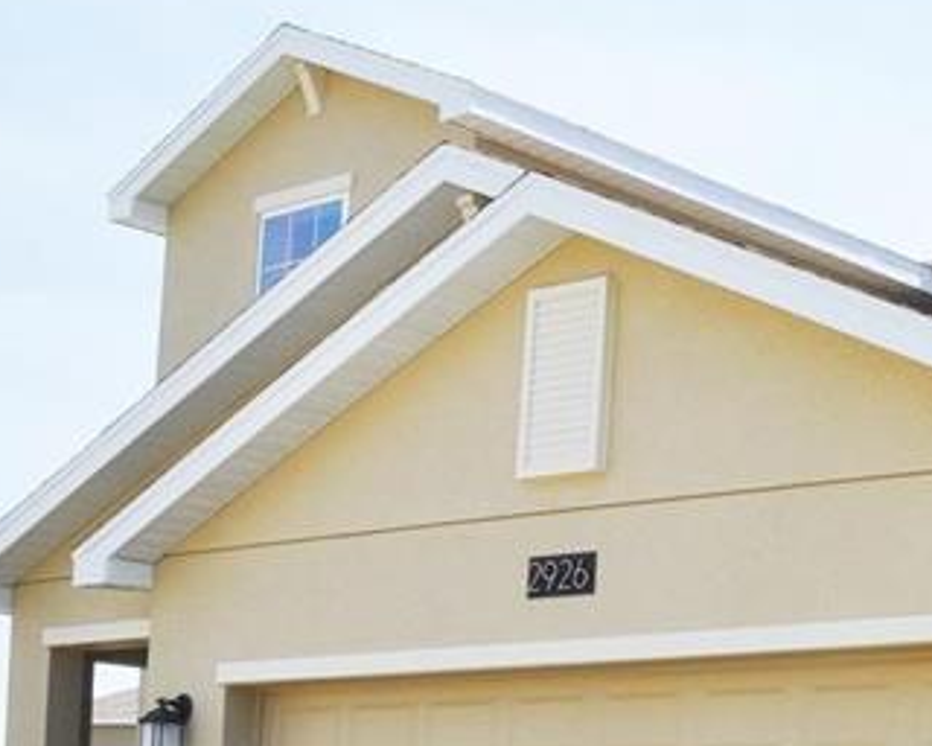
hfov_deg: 22.0
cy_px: 855
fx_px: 2234
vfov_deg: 18.1
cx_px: 1072
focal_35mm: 81
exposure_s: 1/160
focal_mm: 18
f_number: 14
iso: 250
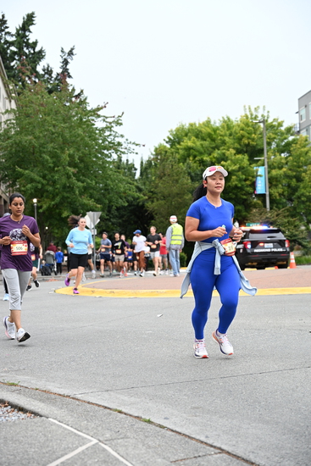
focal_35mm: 57
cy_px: 233
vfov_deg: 35.0
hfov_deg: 23.8
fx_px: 738
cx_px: 156
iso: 1600
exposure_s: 1/800
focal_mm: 57
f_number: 4
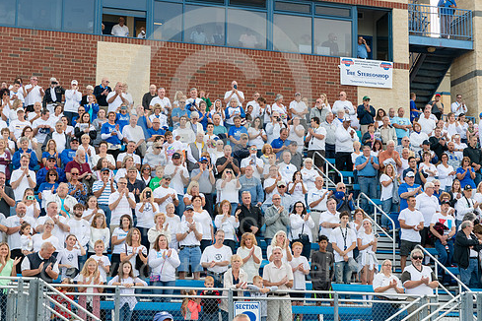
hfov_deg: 24.5
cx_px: 209
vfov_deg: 16.4
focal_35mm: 83
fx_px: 1111
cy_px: 137
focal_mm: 70
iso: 1600
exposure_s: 1/1000
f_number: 5.6
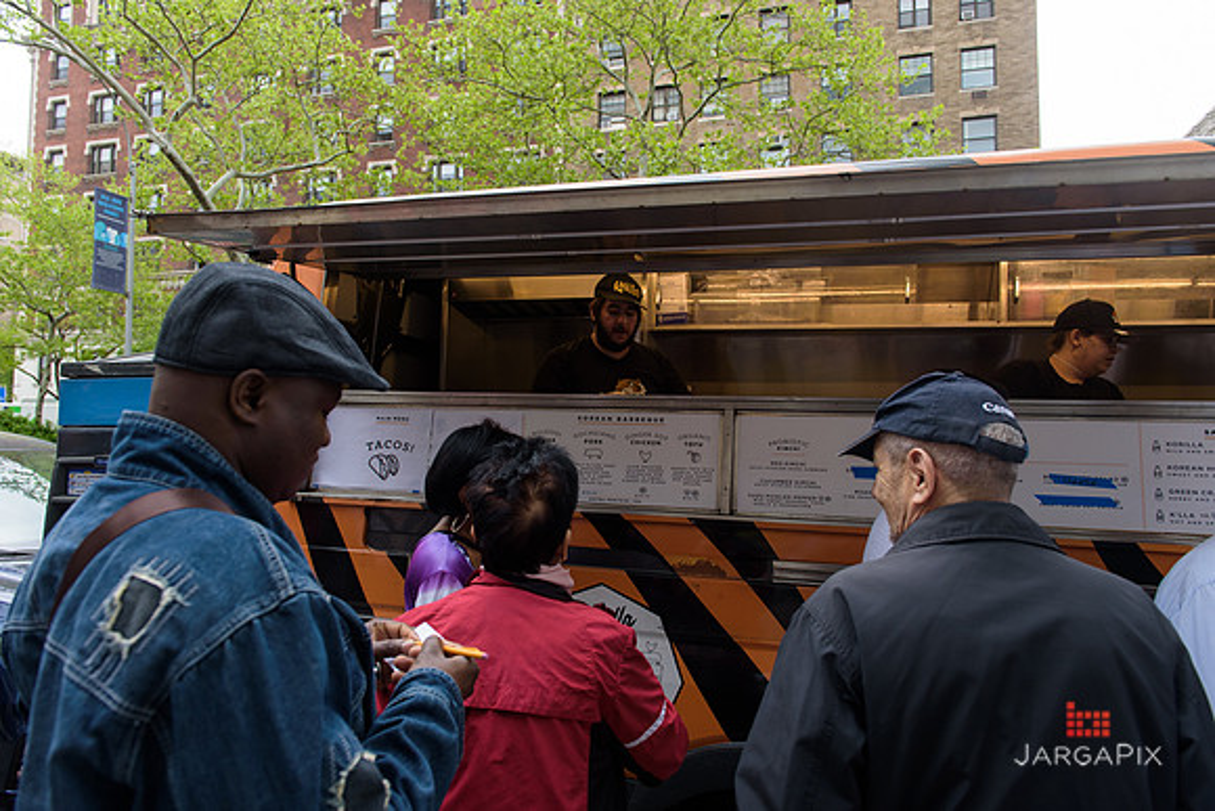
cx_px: 608
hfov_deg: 73.7
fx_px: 810
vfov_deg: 53.2
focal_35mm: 24
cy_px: 406
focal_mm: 24
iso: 200
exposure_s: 1/250
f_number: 4
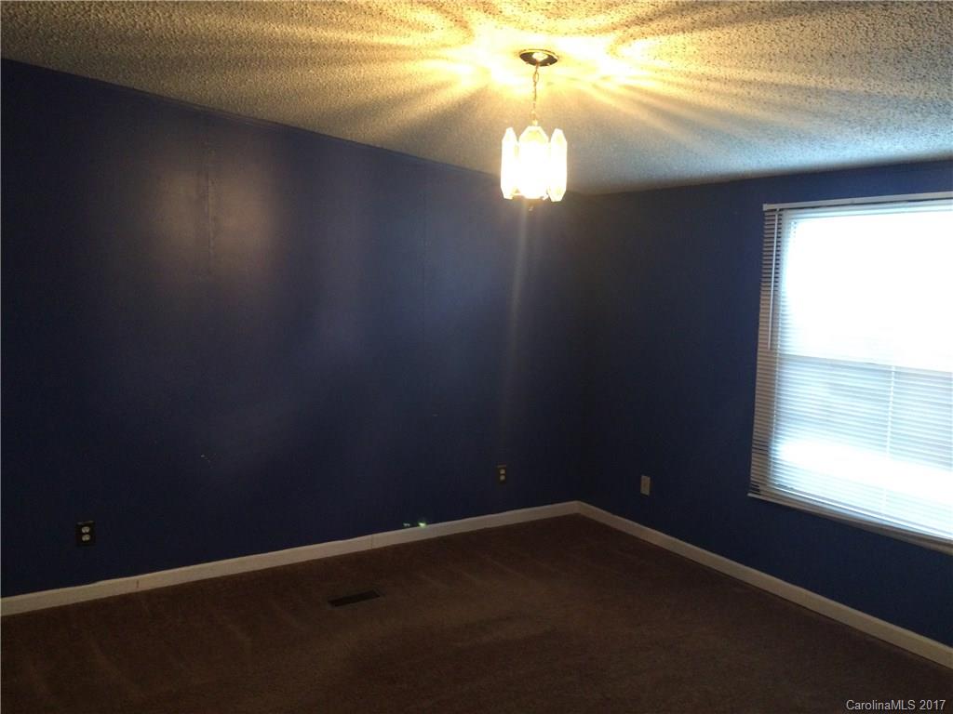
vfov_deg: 48.2
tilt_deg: -5.4
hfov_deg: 61.7
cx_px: 476
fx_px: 798
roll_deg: -0.1
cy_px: 357
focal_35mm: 29
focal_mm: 4.15
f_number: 2.2
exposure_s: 1/30
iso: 250
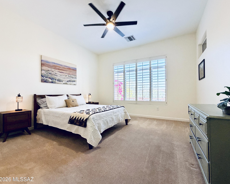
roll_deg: +0.3
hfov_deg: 96.7
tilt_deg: +0.4
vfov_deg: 84.0
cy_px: 93
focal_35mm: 15
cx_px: 121
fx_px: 102
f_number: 2.2
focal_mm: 2.22
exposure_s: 1/120
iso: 250
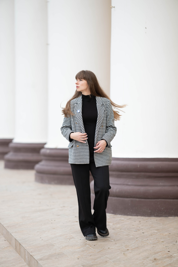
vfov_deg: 23.9
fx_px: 630
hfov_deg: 16.1
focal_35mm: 85
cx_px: 89
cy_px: 134
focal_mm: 85
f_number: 1.4
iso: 64
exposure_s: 1/1000
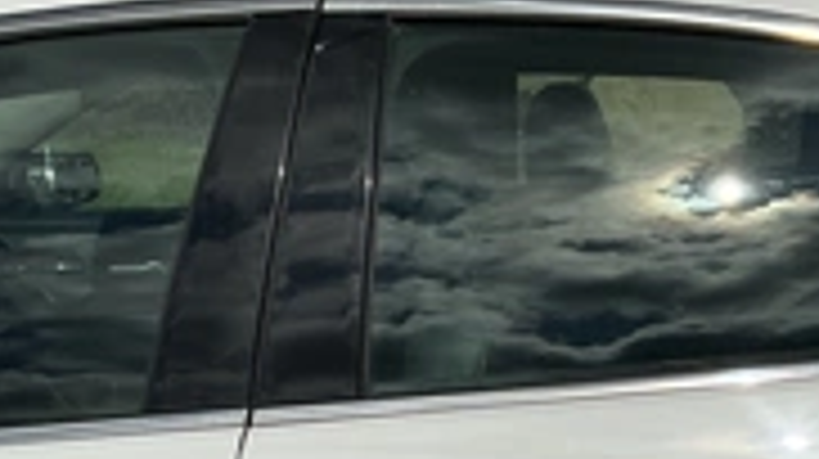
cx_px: 675
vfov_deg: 17.1
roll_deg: +0.6
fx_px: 1454
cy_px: 554
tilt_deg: -22.1
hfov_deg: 30.6
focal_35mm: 67
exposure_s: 1/10204
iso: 25
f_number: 1.8
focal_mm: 3
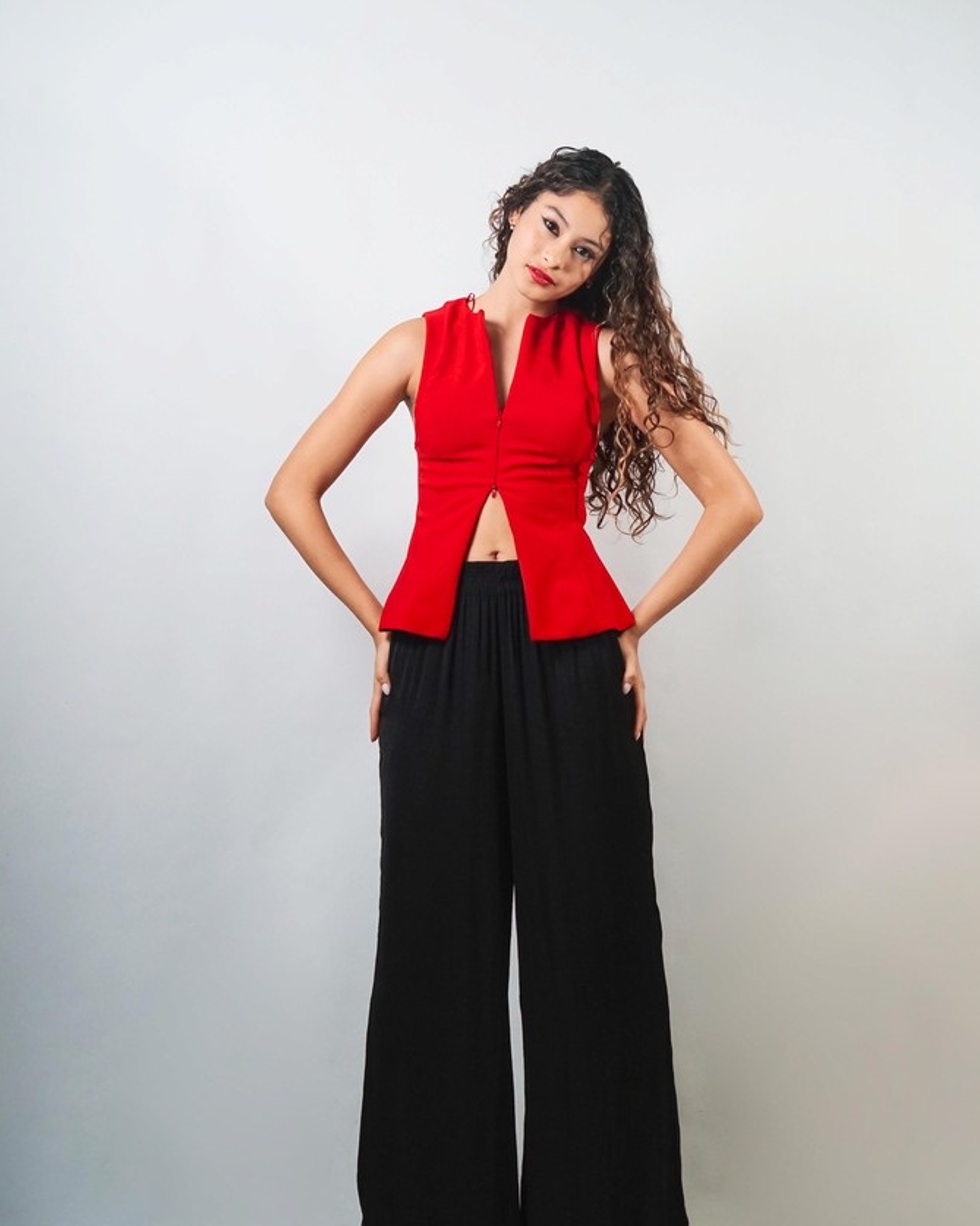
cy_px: 628
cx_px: 493
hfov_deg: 28.1
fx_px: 1959
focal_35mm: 54
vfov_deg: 34.8
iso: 2000
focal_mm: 47
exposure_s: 1/125
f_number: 6.3
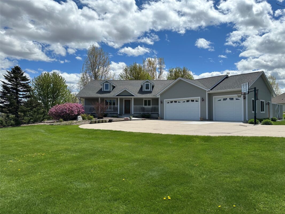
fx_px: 198
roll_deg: -0.1
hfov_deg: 71.6
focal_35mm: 24
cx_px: 142
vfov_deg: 56.8
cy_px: 107
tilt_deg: +2.7
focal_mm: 6.86
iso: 80
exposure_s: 1/7042
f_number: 1.78
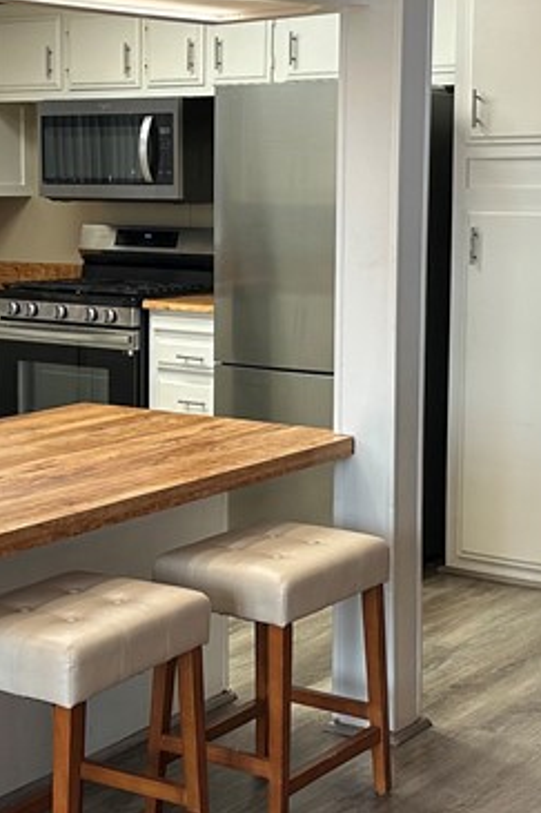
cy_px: 334
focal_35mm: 70
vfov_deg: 28.8
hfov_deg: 19.4
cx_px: 209
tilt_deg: -6.2
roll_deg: +0.3
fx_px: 1579
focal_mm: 6.86
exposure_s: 1/120
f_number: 1.78
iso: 160
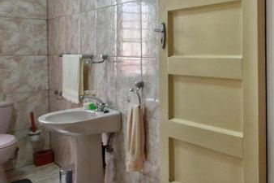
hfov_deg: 42.4
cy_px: 54
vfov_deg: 40.3
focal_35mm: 32
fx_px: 243
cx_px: 318
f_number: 2.2
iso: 640
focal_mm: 1.74
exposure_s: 1/33
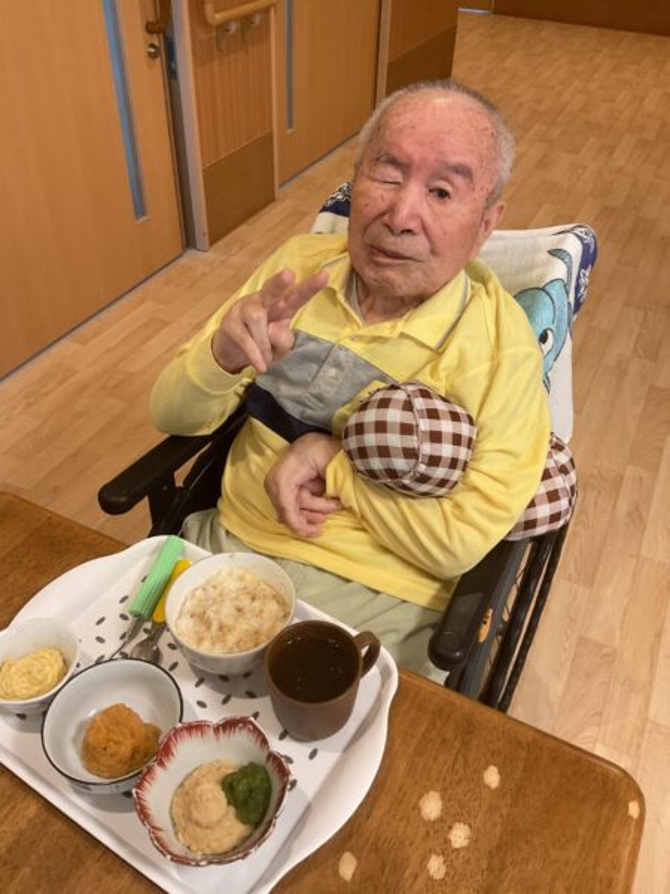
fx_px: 748
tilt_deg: -39.8
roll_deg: -1.6
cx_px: 335
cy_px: 447
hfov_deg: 48.2
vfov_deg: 61.7
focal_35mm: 29
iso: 125
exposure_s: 1/60
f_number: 1.8
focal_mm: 3
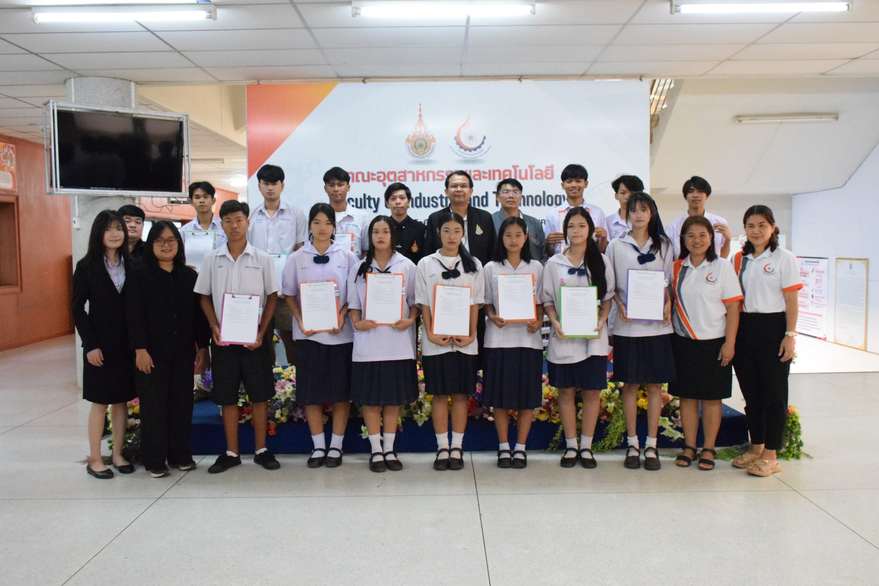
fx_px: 806
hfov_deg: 57.2
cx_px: 440
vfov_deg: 40.0
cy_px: 293
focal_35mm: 33
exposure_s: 1/90
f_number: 5.6
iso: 8000
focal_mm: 22
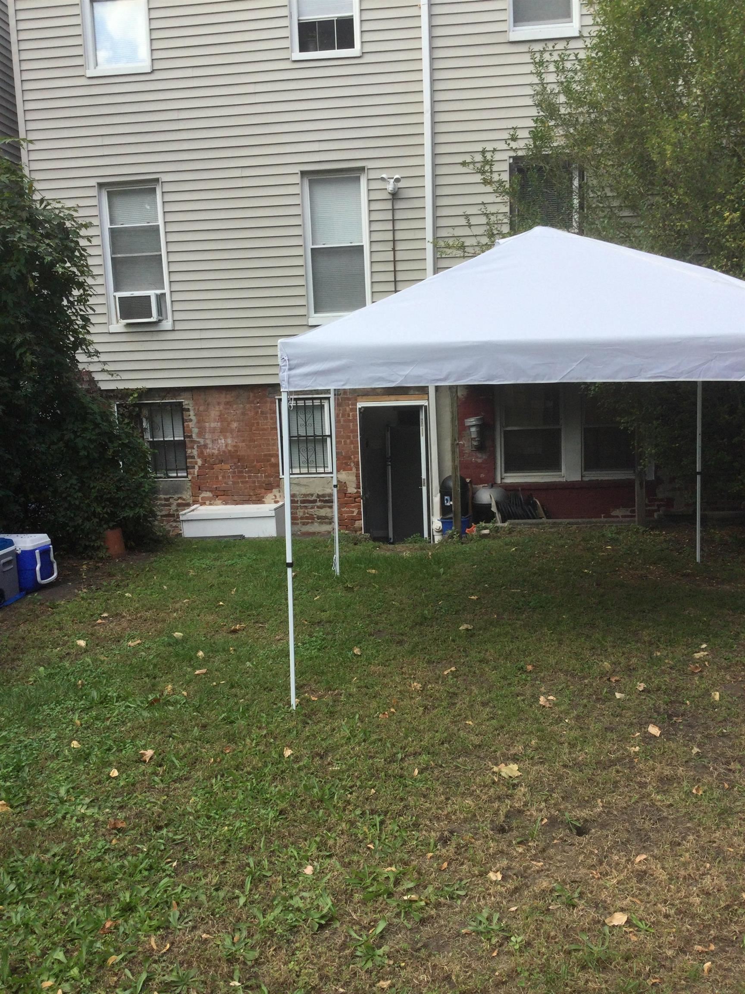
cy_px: 497
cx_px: 372
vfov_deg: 58.4
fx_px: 890
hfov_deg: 45.4
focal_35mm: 31
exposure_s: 1/418
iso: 25
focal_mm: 3.3
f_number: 2.4
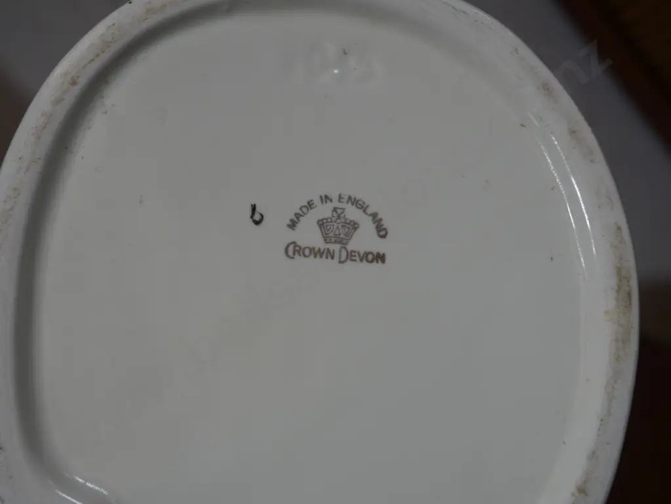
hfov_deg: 38.2
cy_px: 252
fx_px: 970
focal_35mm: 50
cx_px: 336
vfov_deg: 29.1
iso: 250
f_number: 5.3
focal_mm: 25
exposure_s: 1/60
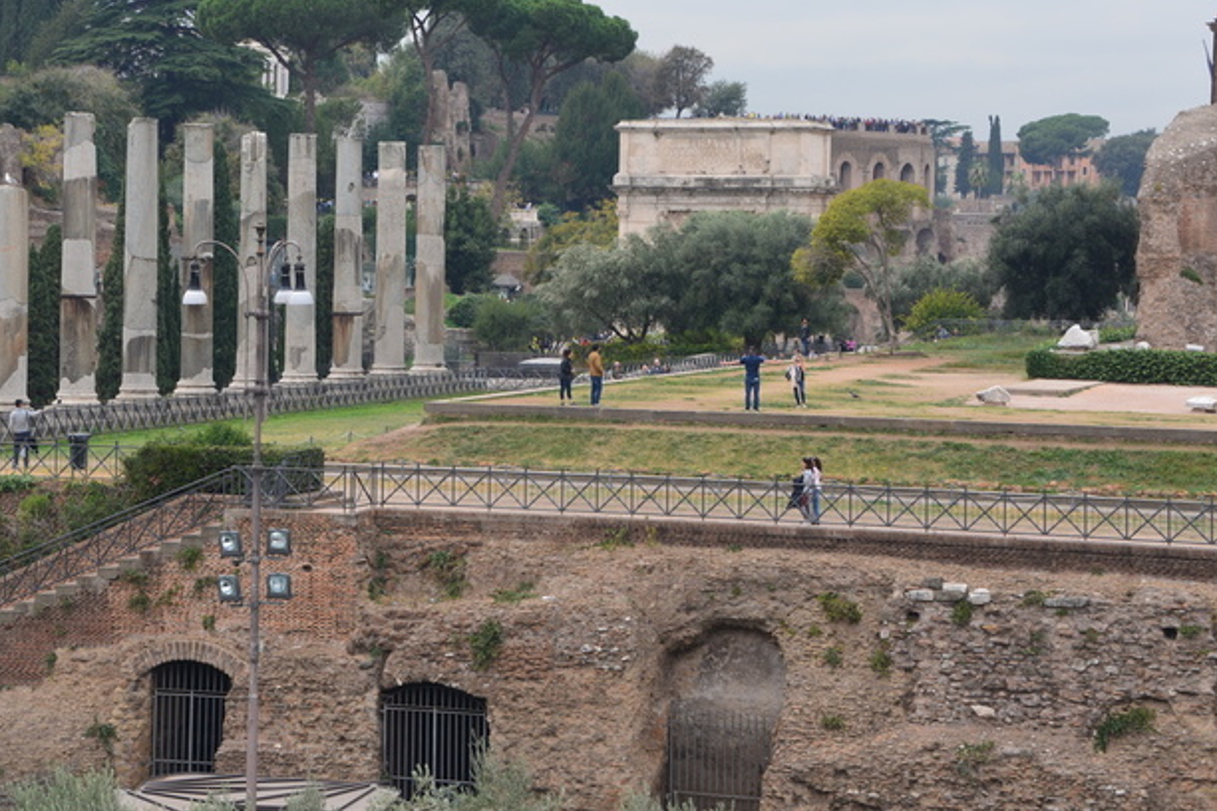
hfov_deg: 20.2
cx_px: 453
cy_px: 302
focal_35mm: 101
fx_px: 3414
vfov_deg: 13.5
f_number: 10
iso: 400
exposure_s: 1/60
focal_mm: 78
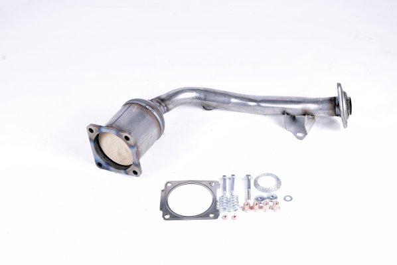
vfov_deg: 16.6
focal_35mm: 82
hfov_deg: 24.6
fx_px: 910
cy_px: 132
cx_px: 198
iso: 200
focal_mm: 55
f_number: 13
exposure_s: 1/60
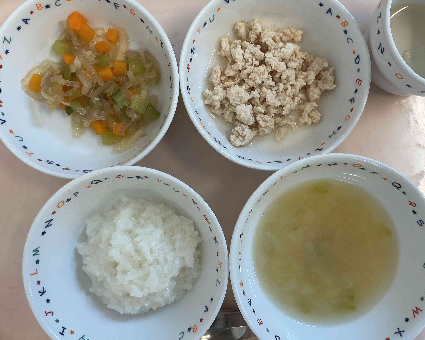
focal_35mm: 31
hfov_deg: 57.2
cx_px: 220
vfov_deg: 47.1
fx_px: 390
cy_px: 169
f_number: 1.8
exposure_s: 1/120
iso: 50
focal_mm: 3
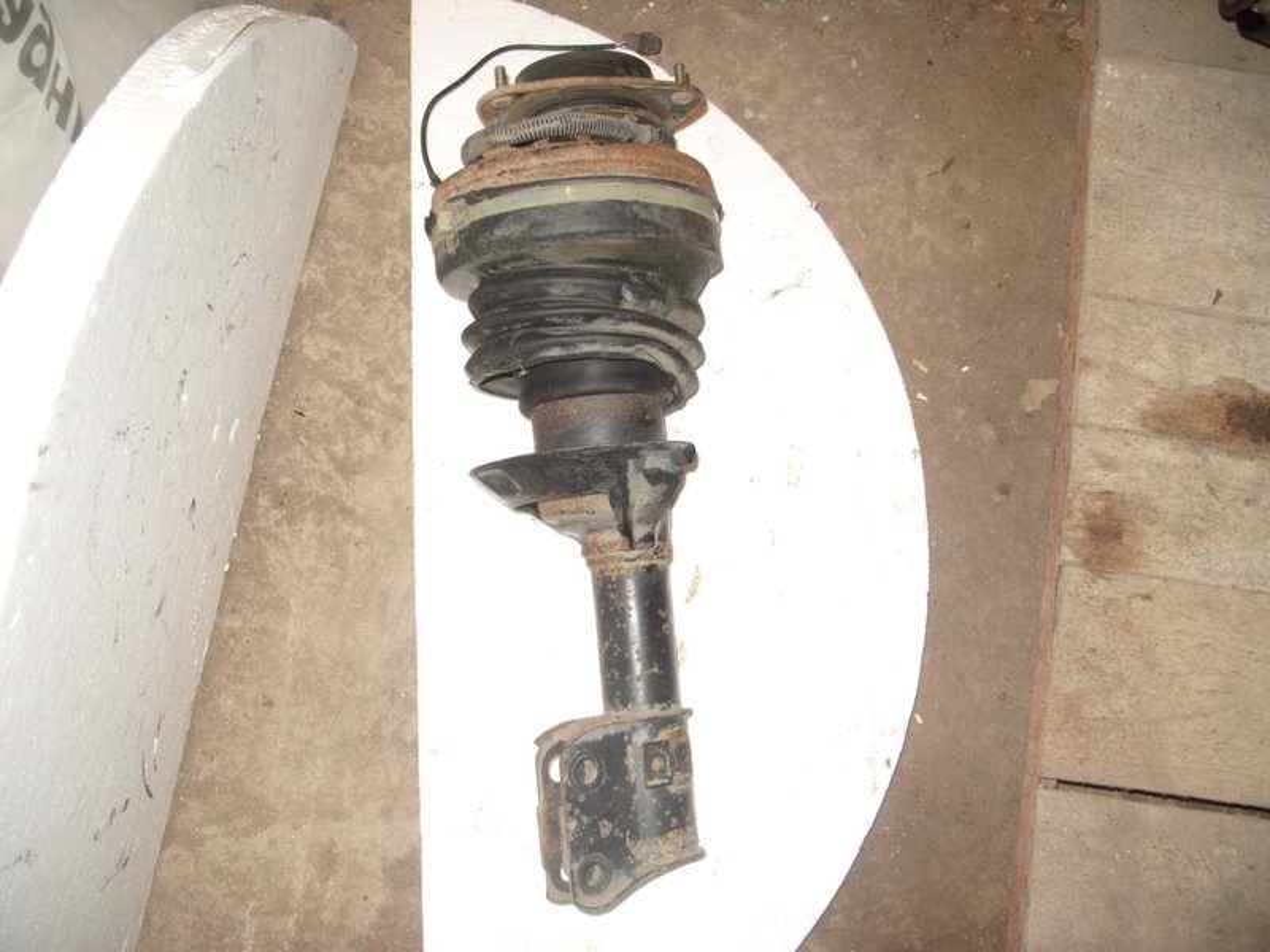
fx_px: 1284
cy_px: 476
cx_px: 635
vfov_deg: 40.7
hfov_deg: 52.6
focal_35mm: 35
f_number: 2.8
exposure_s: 1/45
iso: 100
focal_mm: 7.8
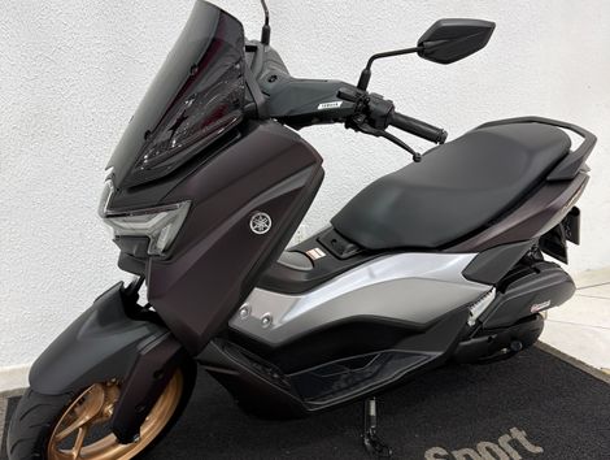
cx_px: 305
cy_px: 230
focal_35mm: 24
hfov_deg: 71.5
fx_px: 424
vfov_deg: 56.9
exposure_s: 1/60
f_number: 1.78
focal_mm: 6.76
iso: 125
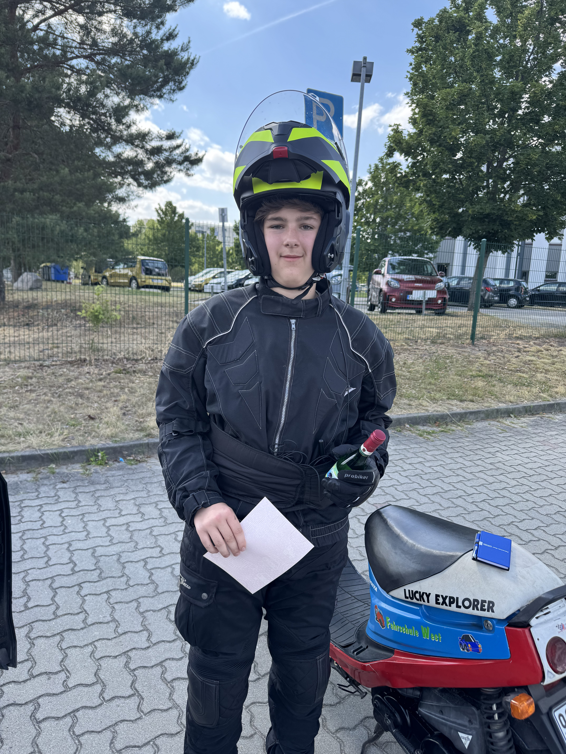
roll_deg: -2.8
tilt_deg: -9.0
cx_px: 283
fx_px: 523
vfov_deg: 71.6
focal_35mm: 24
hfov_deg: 56.8
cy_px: 377
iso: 80
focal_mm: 6.76
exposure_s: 1/782
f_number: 1.78
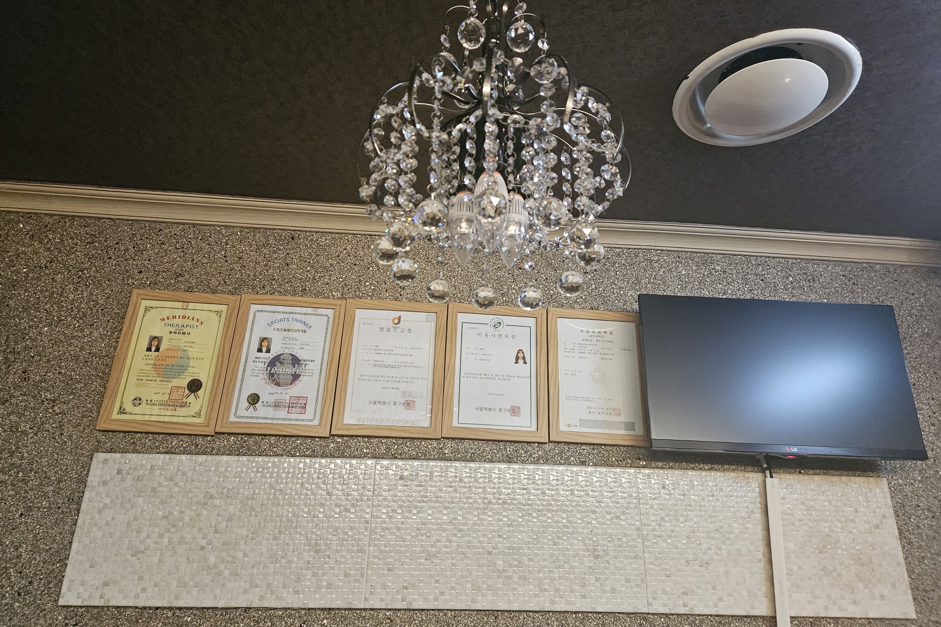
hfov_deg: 73.7
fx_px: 627
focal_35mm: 24
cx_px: 470
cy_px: 316
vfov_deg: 53.1
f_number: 1.8
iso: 1250
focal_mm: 5.4
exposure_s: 1/120
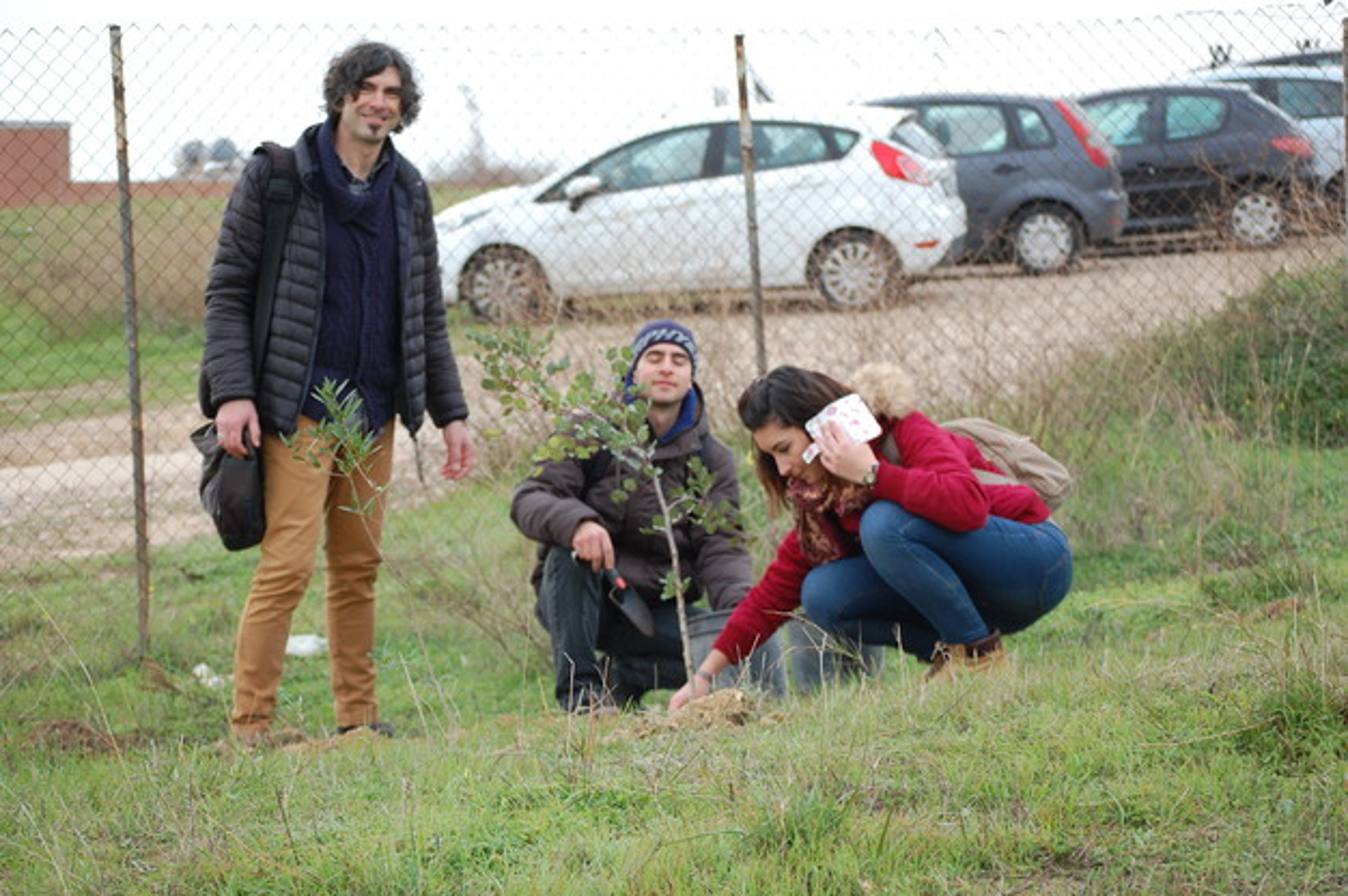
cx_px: 674
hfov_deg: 21.9
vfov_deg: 14.7
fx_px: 3479
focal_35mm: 93
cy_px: 448
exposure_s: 1/400
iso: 400
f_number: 5
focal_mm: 62
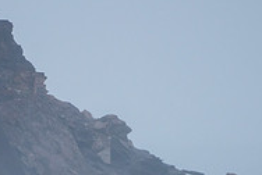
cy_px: 224
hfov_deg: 1.1
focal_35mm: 1889
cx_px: 22
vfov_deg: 0.7
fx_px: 13769
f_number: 5.6
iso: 280
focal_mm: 500
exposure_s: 1/1250
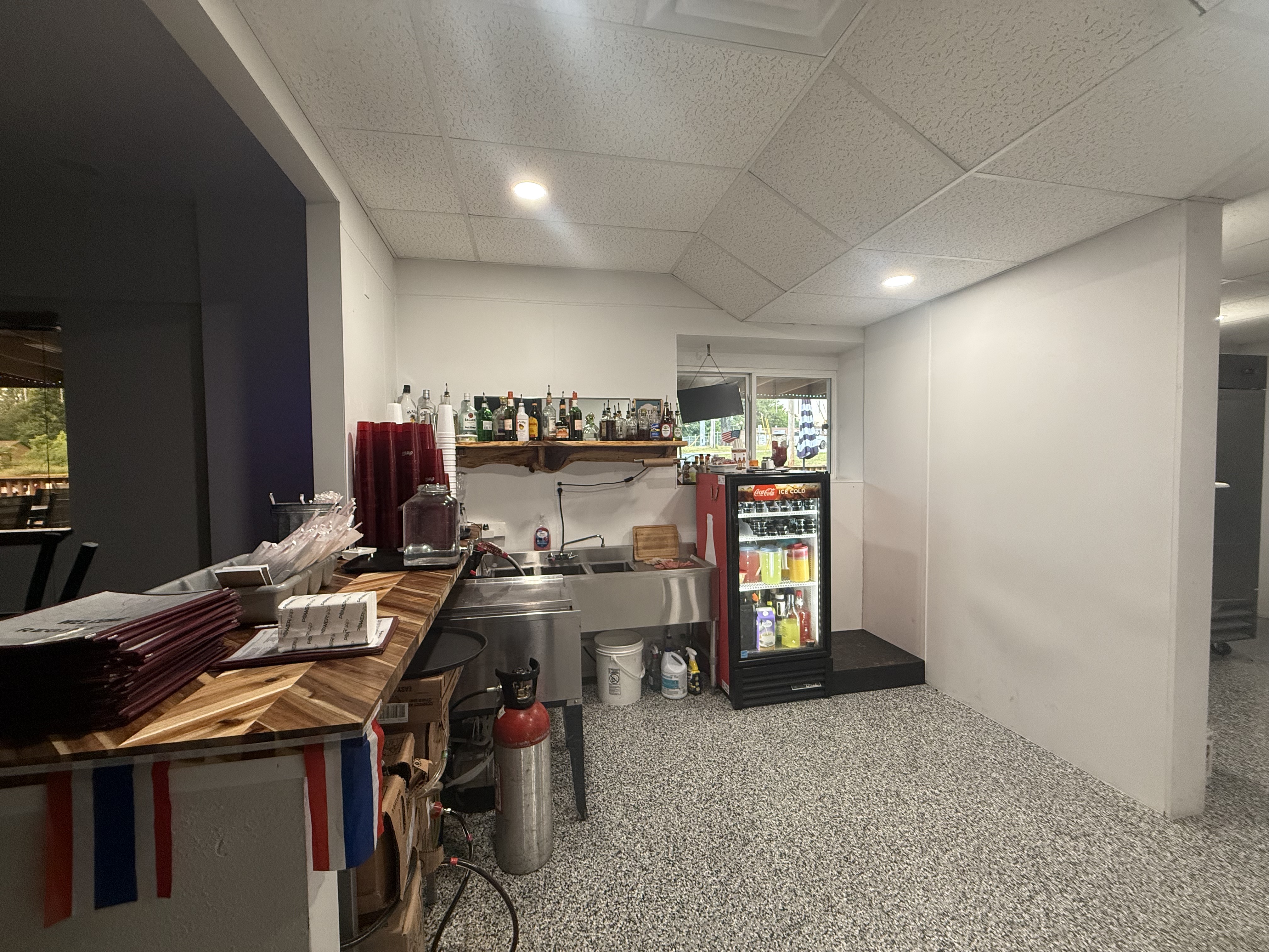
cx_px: 634
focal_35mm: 14
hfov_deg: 102.1
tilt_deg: -2.2
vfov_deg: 85.7
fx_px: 513
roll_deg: +0.7
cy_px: 476
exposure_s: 1/120
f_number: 2.2
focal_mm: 2.22
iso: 250
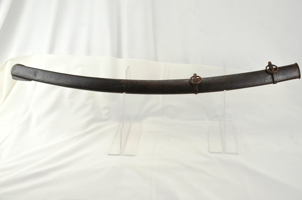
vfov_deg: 36.7
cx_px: 151
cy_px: 100
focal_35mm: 36
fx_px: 301
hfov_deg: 53.2
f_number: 5.6
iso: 200
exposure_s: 1/125
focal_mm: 24
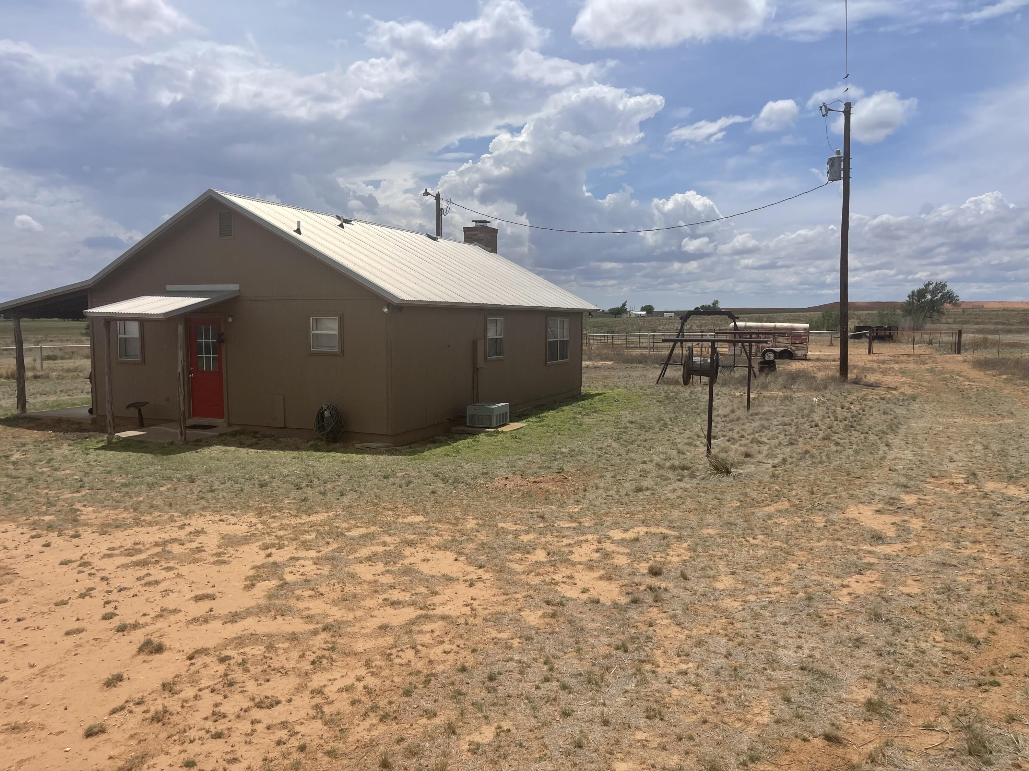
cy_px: 386
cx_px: 514
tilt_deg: -5.7
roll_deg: -1.0
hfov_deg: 69.4
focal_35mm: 25
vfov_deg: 54.9
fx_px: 743
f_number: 1.6
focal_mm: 5.1
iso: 32
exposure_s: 1/7407
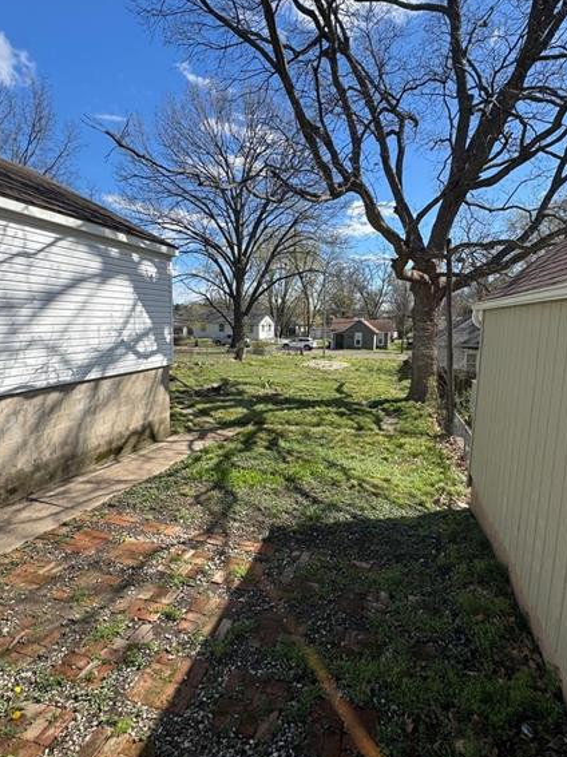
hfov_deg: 68.6
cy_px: 369
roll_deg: -1.2
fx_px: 415
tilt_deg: -6.0
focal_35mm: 19
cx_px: 294
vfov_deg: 84.7
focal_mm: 2.22
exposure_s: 1/956
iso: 50
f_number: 2.2
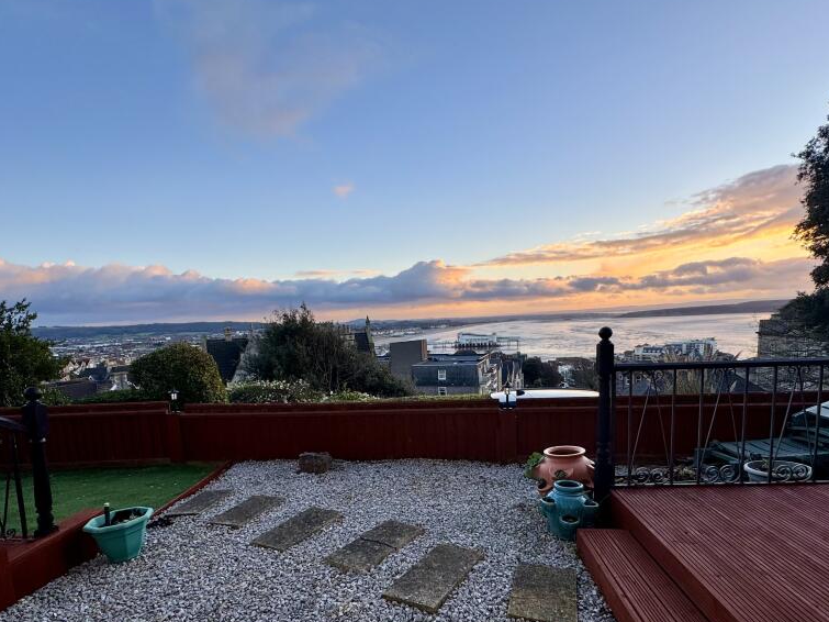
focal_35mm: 19
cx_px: 418
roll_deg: +2.5
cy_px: 389
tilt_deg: -8.0
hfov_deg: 84.7
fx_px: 455
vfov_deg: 67.6
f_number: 2.2
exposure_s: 1/240
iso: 40
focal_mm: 2.22
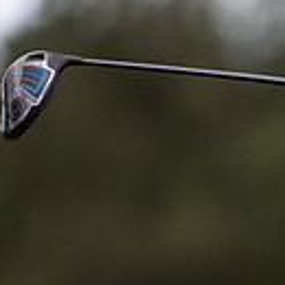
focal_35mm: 1173
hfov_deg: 1.5
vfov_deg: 1.5
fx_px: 10926
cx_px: 627
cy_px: 417
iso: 1000
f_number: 4
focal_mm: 300
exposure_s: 1/2000
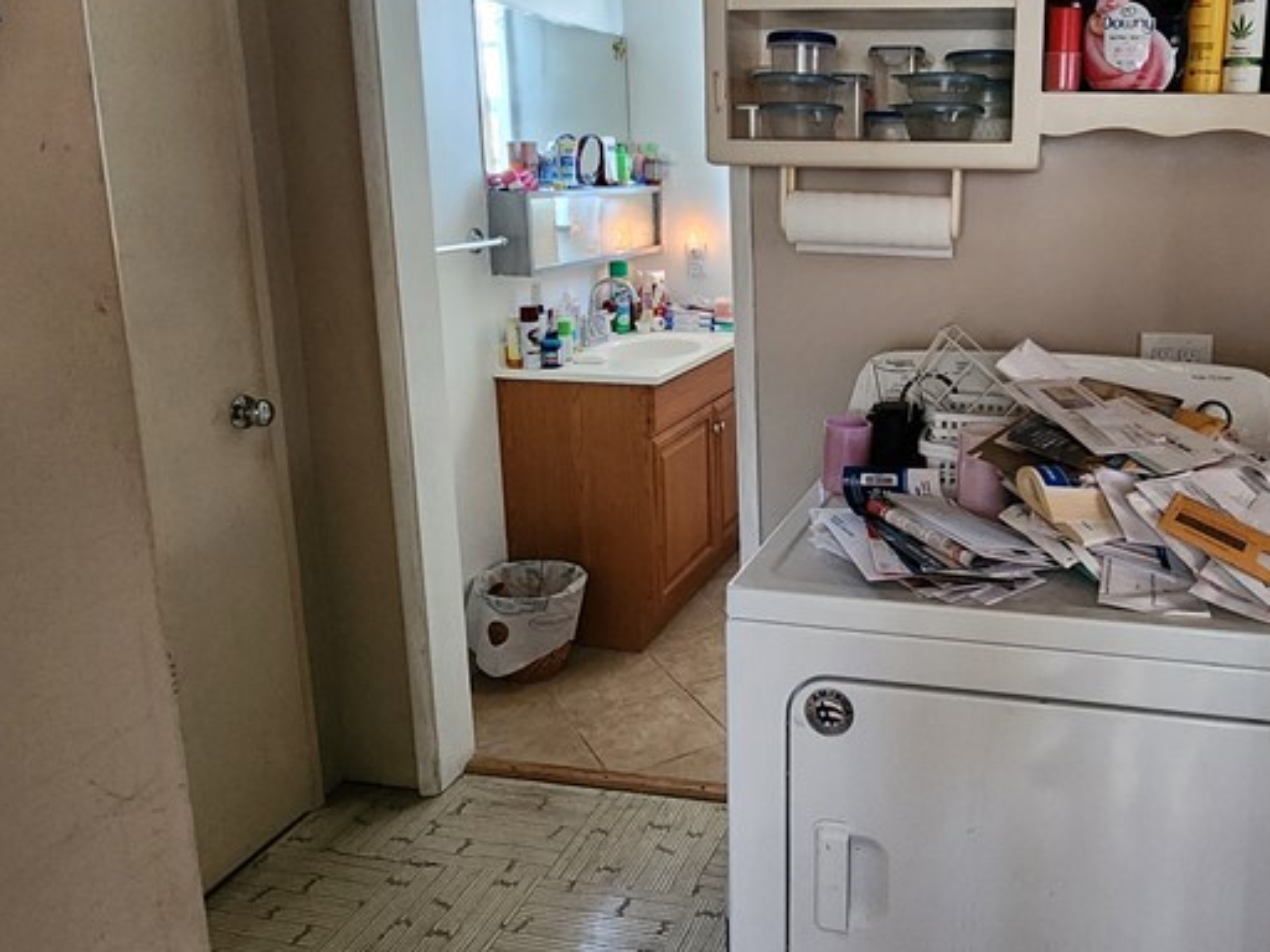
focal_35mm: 26
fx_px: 954
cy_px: 367
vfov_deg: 52.6
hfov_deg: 65.2
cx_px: 866
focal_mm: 2.2
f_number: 2.2
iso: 800
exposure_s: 1/24
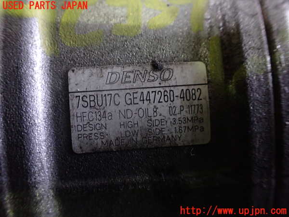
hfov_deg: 60.0
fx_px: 250
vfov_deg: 46.8
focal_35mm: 30
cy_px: 108
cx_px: 144
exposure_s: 1/30
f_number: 2.3
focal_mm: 5.4
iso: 800
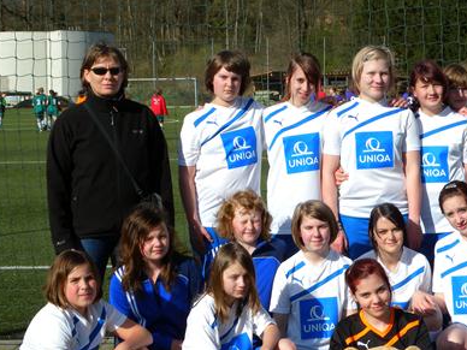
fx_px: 1268
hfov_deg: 20.6
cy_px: 266
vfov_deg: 15.6
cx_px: 368
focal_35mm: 94
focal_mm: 12.3
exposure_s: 1/340
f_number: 6.5
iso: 64
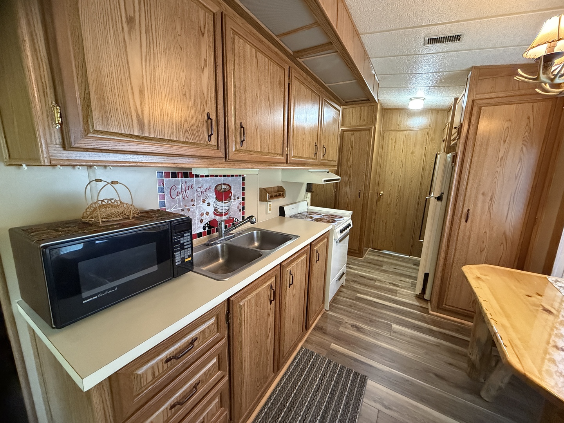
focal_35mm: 14
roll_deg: -1.2
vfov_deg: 85.7
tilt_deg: -11.5
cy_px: 212
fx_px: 228
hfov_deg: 102.1
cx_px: 282
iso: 800
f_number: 2.2
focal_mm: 2.22
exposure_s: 1/60
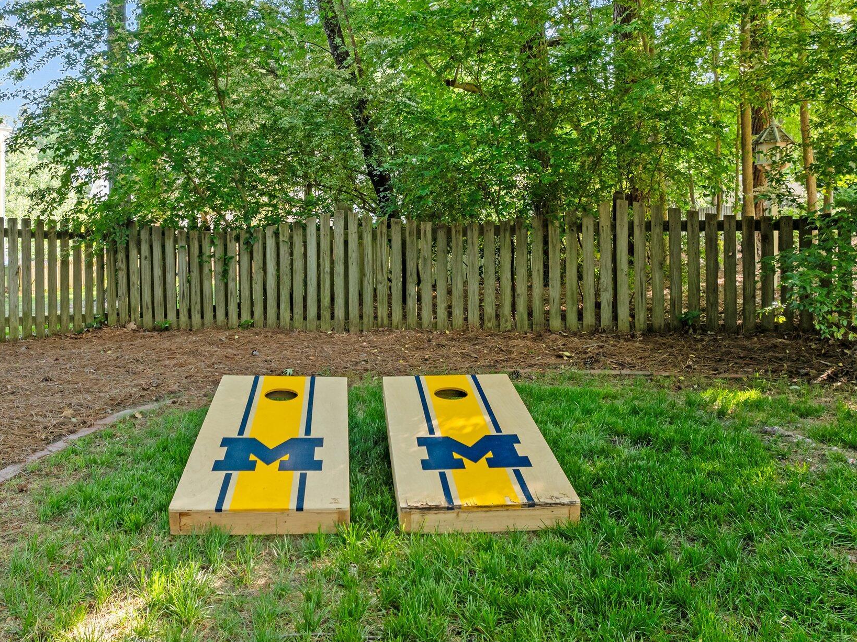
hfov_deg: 59.7
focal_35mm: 30
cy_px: 272
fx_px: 742
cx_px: 359
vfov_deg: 46.6
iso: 420
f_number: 2.8
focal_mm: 12.29
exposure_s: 1/200
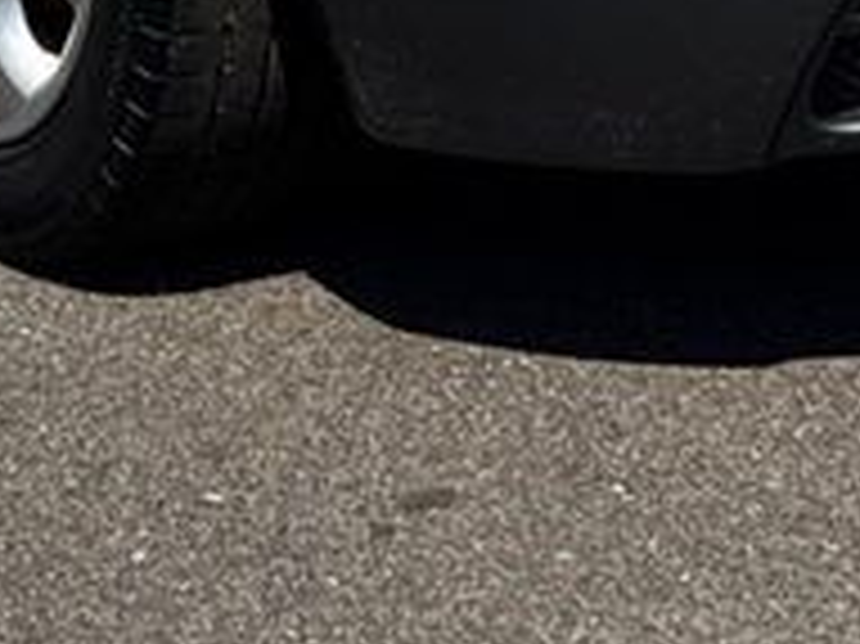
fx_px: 6406
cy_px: -968
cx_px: 432
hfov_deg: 7.7
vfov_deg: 5.5
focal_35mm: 258
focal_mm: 6.76
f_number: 1.78
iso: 64
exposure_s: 1/4049
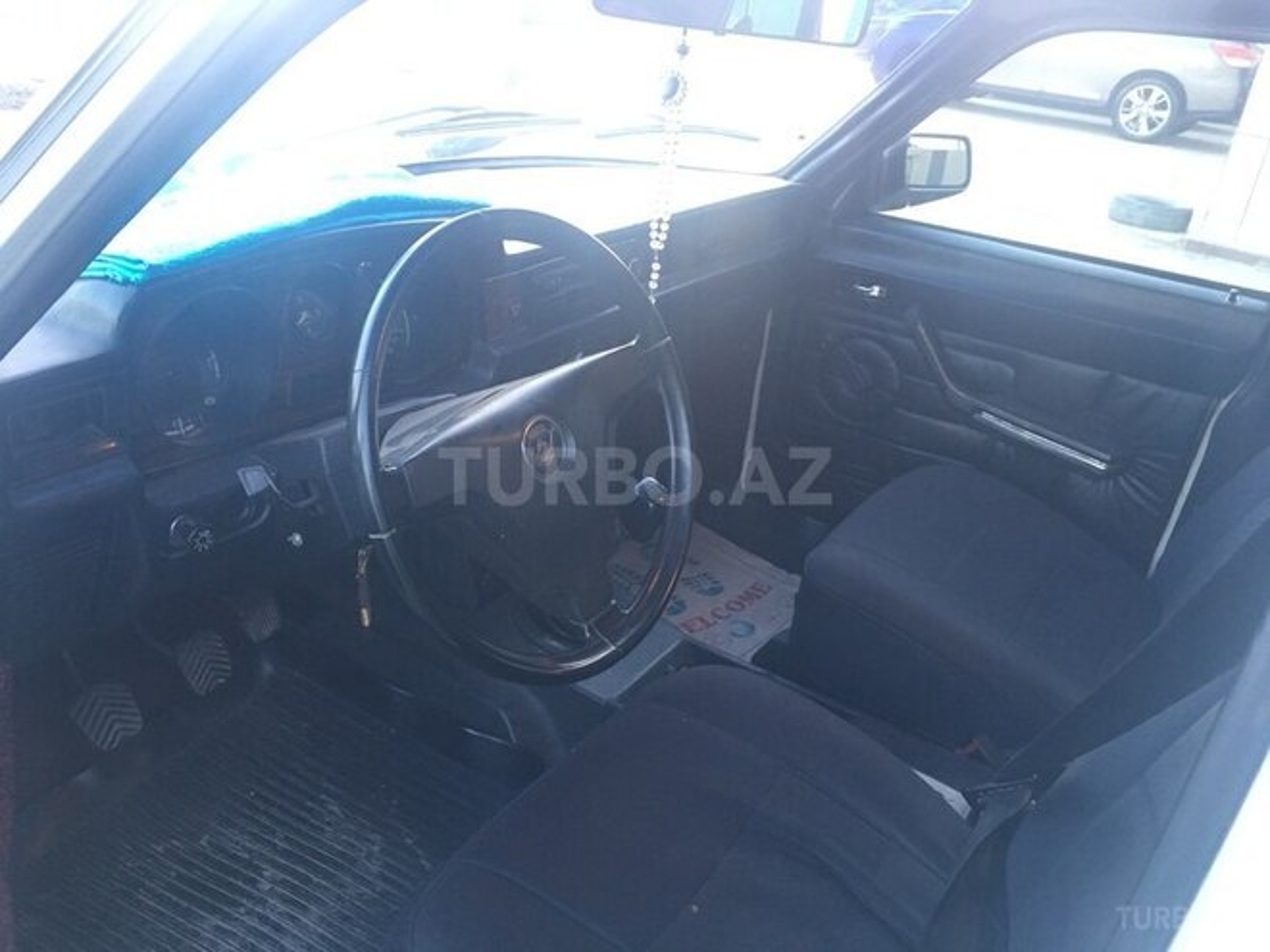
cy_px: 476
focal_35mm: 29
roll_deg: -7.7
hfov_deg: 61.7
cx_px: 635
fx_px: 1064
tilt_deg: -23.6
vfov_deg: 48.2
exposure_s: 1/33
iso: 160
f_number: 2.2
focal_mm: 4.15
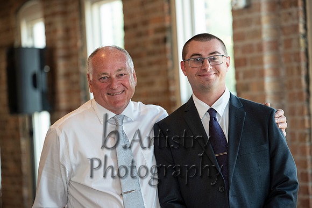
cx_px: 156
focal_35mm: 160
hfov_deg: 12.8
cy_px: 104
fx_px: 1387
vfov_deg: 8.6
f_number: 3.5
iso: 500
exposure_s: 1/125
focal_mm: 160
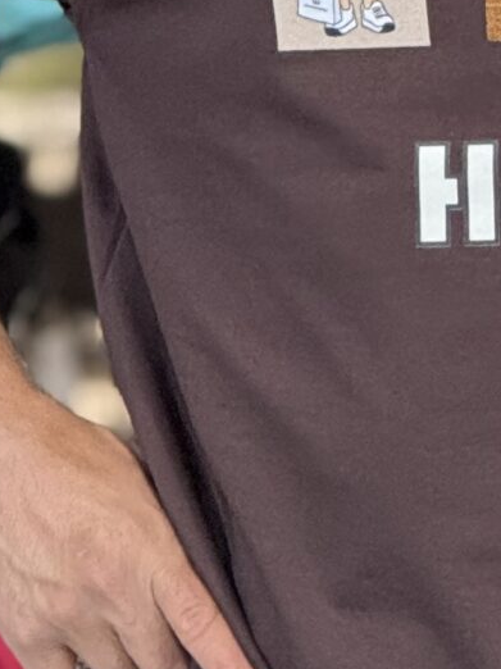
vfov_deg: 3.4
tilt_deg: -1.8
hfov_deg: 2.5
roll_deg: +0.2
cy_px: -120
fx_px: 11375
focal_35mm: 589
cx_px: 686
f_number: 2.8
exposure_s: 1/100
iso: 320
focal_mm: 15.66
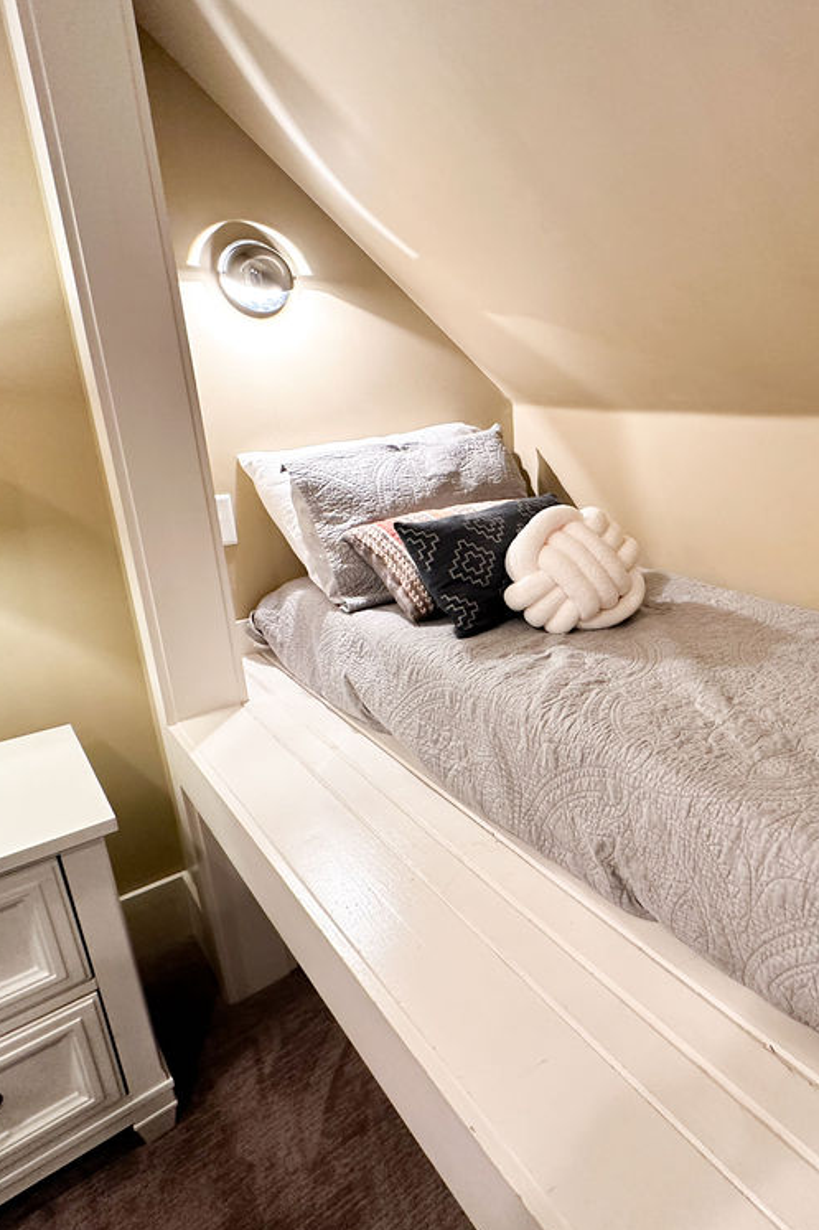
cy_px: 603
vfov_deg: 84.0
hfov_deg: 58.4
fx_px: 683
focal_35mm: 20
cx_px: 623
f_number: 2.2
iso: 250
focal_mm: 2.22
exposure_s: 1/60
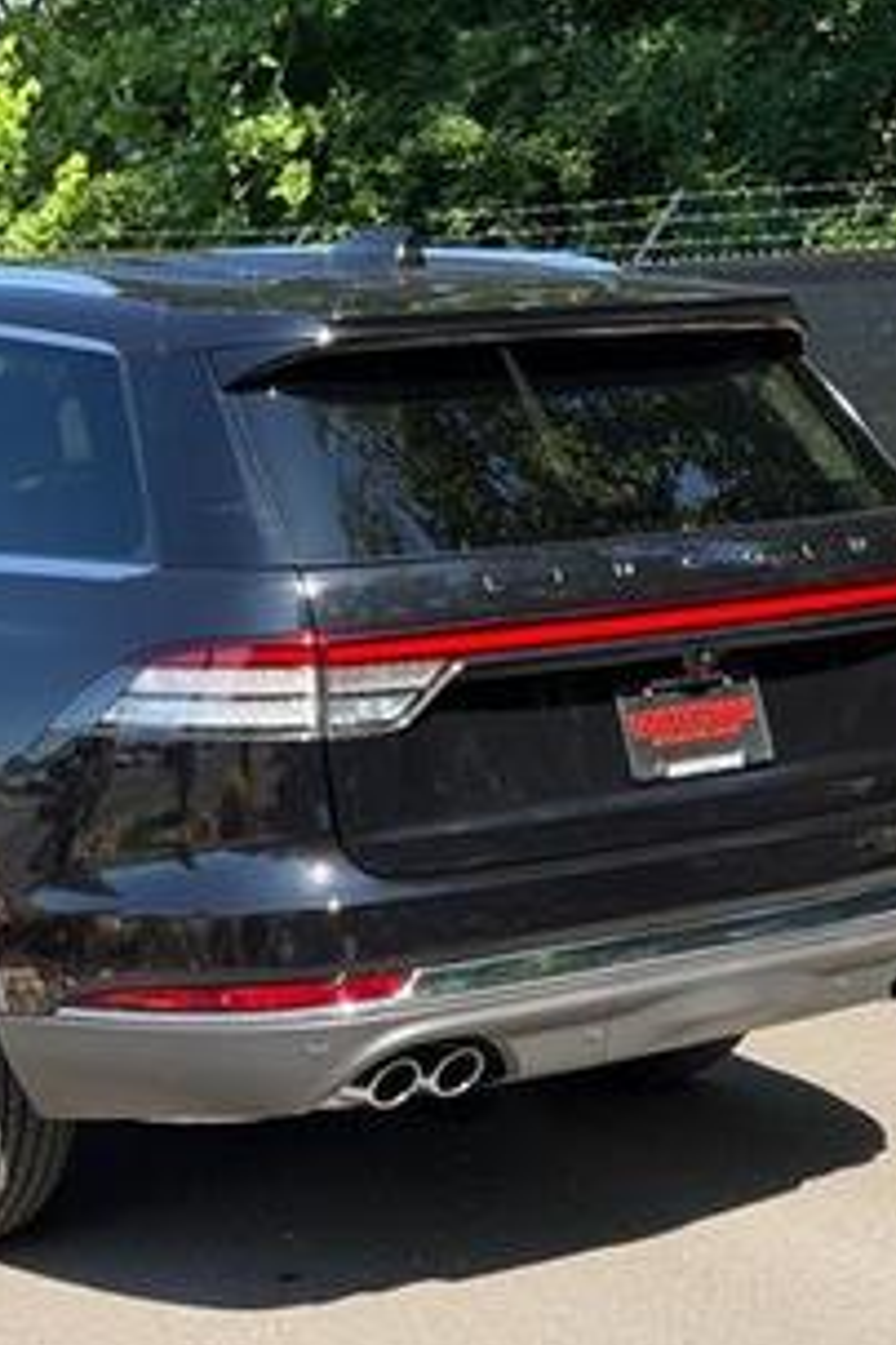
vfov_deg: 24.5
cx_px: 27
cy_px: 657
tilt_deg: -2.0
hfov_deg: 16.2
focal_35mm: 83
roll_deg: +2.9
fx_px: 3098
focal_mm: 6.76
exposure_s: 1/1133
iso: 64
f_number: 1.78
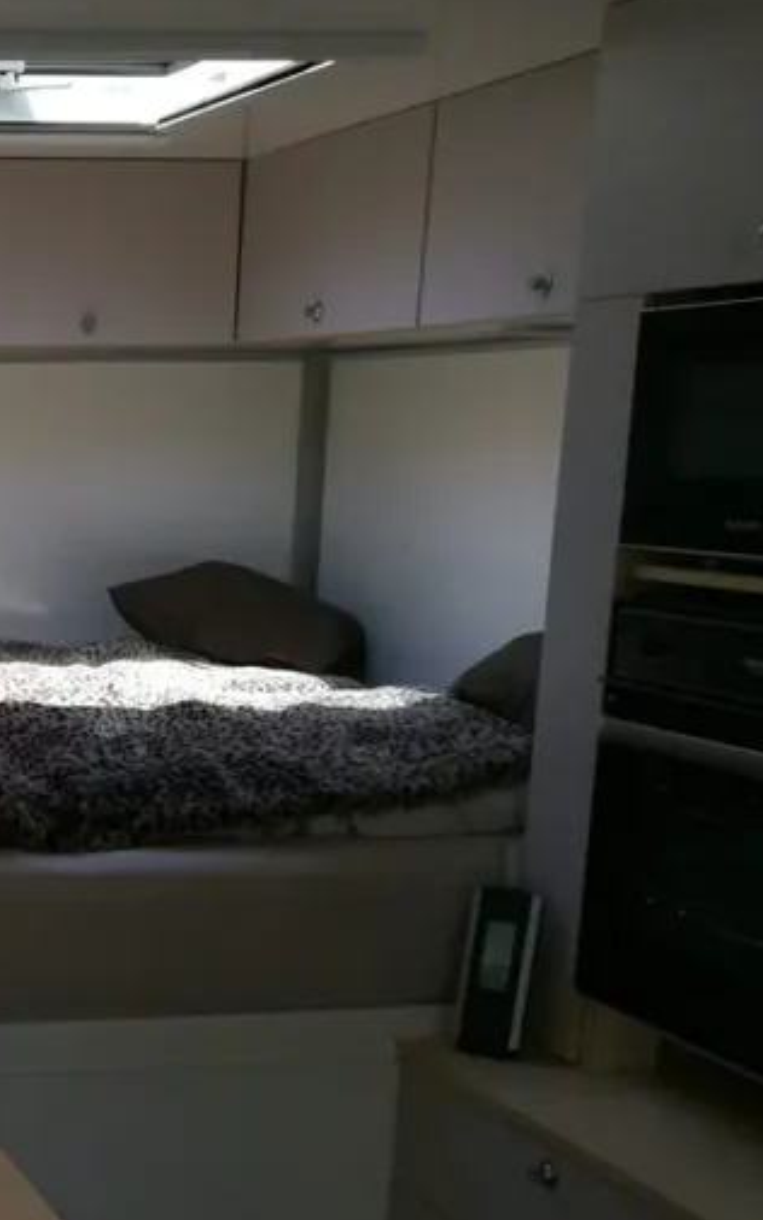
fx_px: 1928
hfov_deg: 19.1
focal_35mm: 58
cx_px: -435
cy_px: 833
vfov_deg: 34.7
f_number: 2.2
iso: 50
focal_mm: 4.5
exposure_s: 1/150
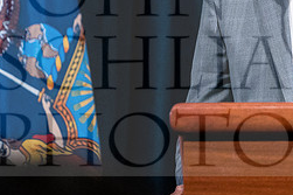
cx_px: 322
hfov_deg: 3.0
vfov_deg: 2.0
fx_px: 5644
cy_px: -2
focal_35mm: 694
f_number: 3.5
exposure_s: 1/125
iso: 3200
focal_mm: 200
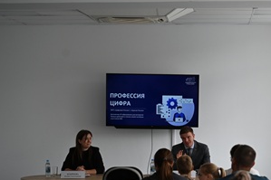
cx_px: 196
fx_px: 850
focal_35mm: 113
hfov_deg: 18.0
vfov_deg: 12.1
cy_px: 118
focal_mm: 75
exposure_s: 1/500
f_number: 3.5
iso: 400
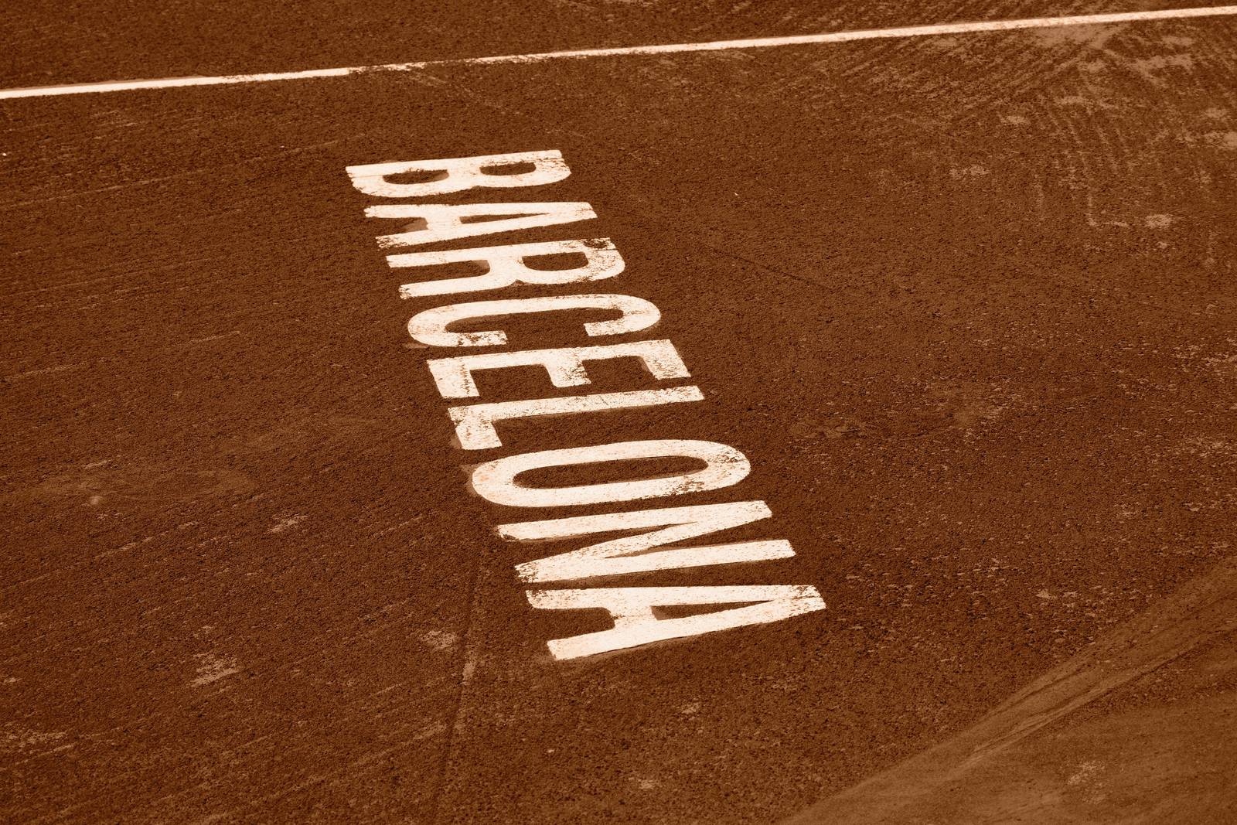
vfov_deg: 13.6
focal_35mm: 101
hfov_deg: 20.2
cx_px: 618
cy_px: 412
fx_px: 3471
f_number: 5.6
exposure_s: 1/2500
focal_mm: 67.5
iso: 640
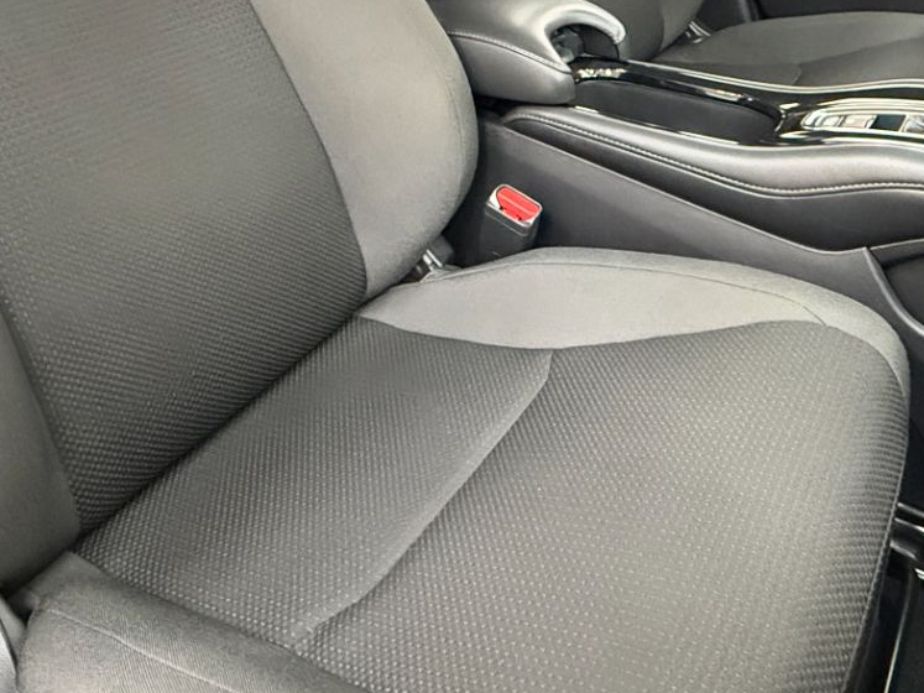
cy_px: 5
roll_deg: +0.3
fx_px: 961
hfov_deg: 50.1
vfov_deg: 35.9
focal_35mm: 36
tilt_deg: -17.7
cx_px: 643
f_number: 2.2
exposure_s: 1/40
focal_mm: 2.22
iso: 1600
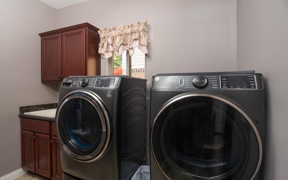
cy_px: 95
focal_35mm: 31
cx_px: 145
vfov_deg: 40.6
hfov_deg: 61.2
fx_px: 243
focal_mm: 30
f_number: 9
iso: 400
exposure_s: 1/40
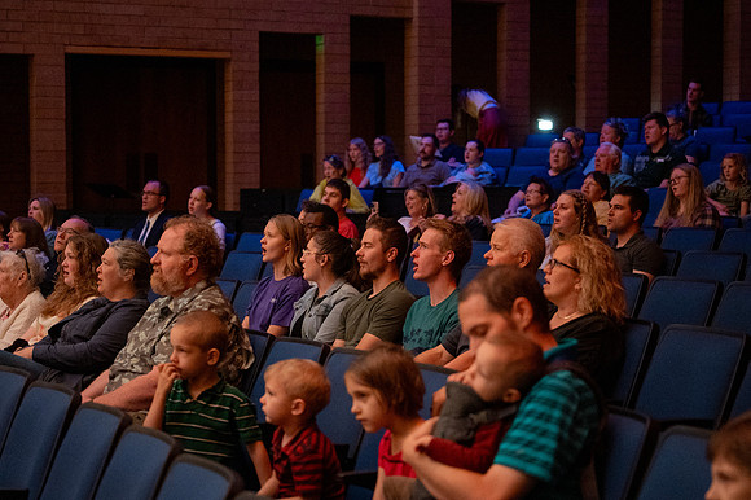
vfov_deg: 15.3
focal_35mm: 89
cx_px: 353
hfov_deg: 22.8
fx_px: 1862
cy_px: 288
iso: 6400
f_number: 2.8
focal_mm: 70
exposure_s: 1/125
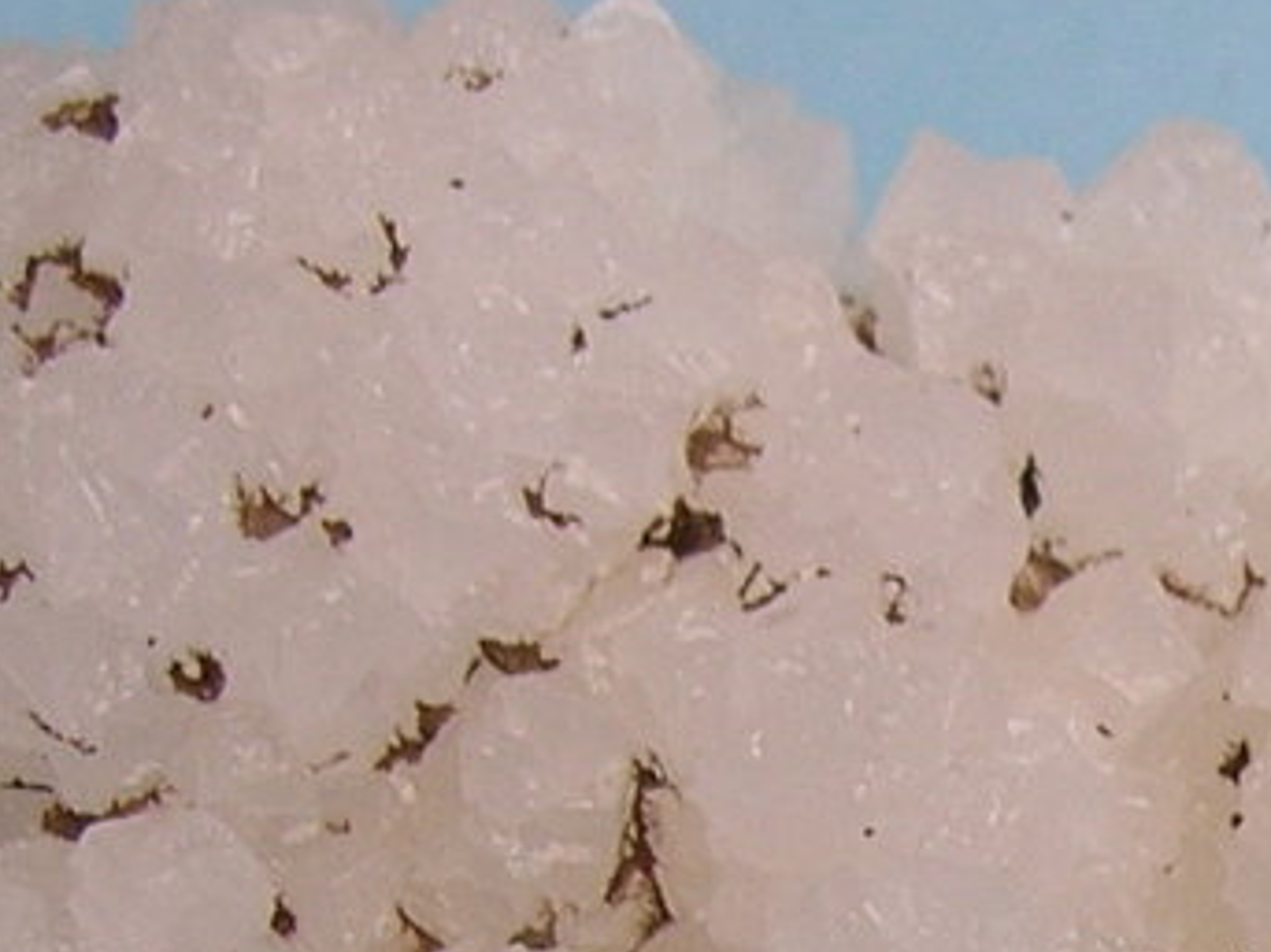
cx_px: 2075
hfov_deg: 11.2
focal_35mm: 168
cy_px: 1998
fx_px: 6166
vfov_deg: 8.3
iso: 50
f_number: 2.7
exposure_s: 1/19
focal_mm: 6
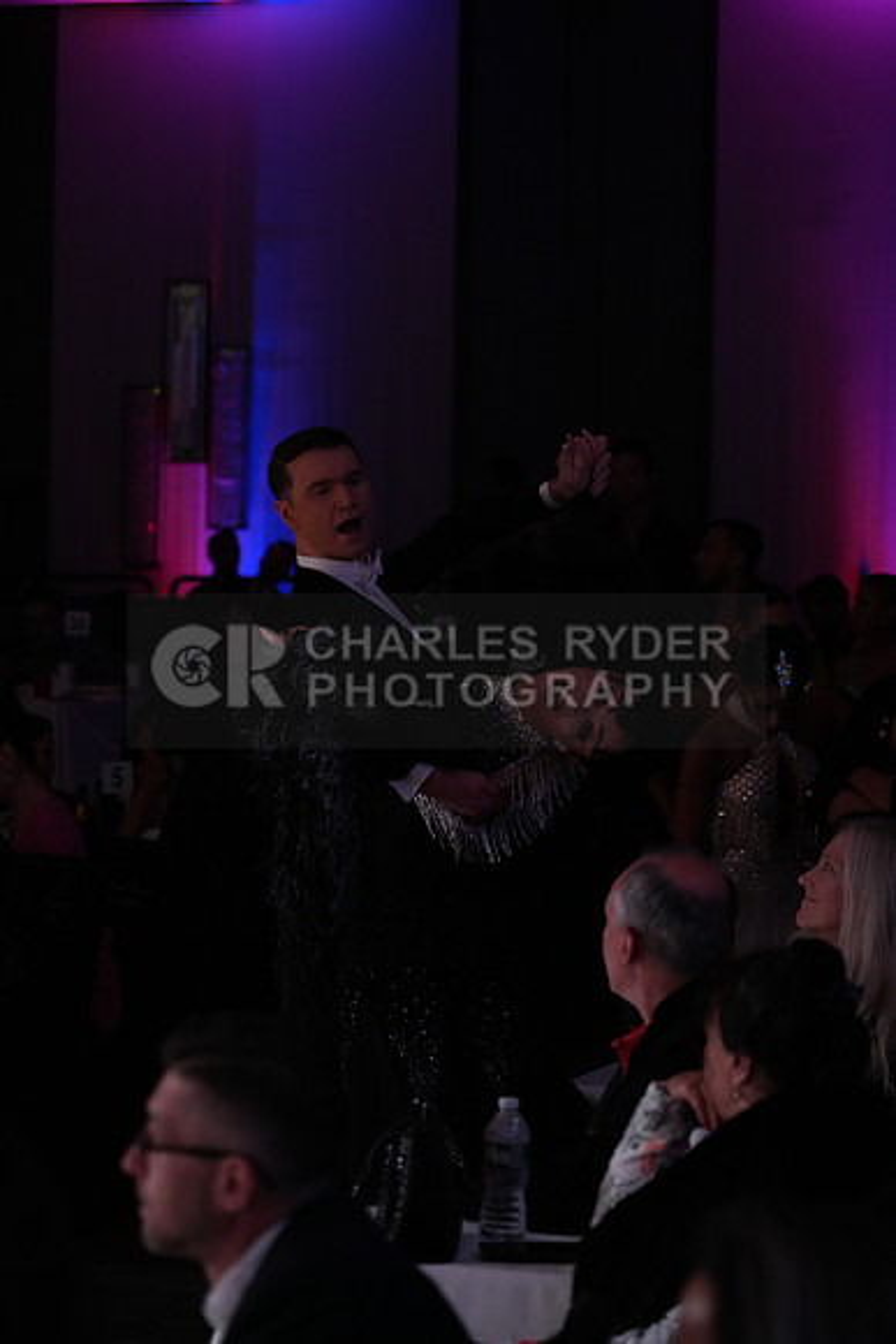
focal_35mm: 105
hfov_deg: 13.0
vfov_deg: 19.5
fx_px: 3917
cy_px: 672
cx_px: 448
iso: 4000
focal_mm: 105
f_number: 4
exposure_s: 1/400
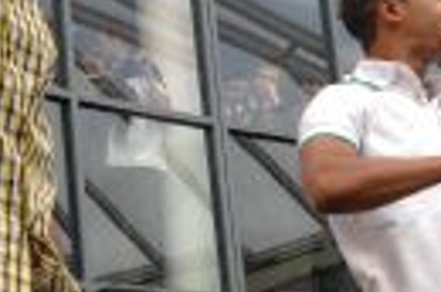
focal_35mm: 126
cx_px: 315
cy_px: 207
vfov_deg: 10.8
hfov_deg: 16.2
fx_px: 1540
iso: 800
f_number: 5
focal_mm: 24
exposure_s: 1/750
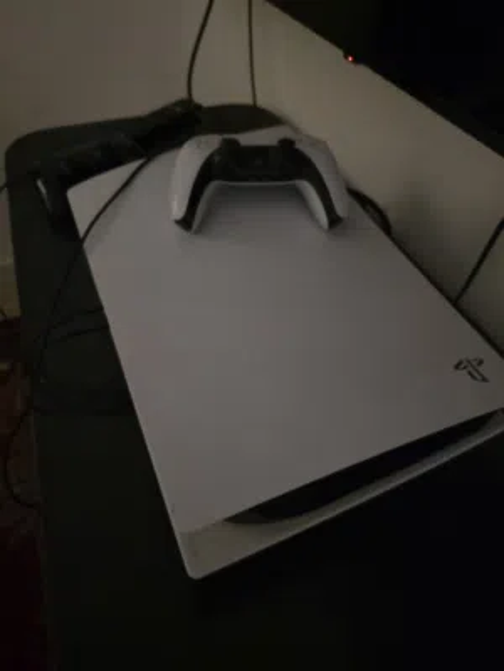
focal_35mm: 23
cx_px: 252
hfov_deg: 58.9
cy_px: 336
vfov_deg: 73.9
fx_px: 446
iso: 2000
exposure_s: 1/16.7
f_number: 1.7
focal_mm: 6.3
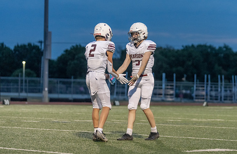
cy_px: 58
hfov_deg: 12.3
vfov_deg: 8.0
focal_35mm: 168
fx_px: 1097
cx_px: 131
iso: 5000
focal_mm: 129
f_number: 3.5
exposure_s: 1/1000
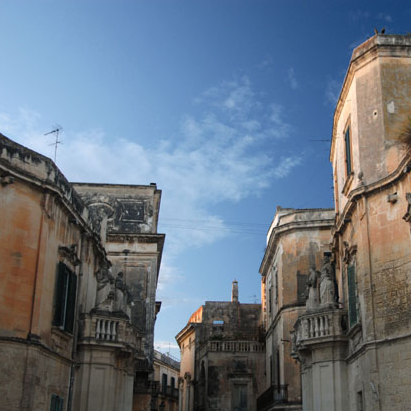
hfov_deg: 33.6
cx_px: 288
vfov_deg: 34.0
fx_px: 672
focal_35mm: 50
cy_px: 206
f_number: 4
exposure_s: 1/30
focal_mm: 26
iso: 200
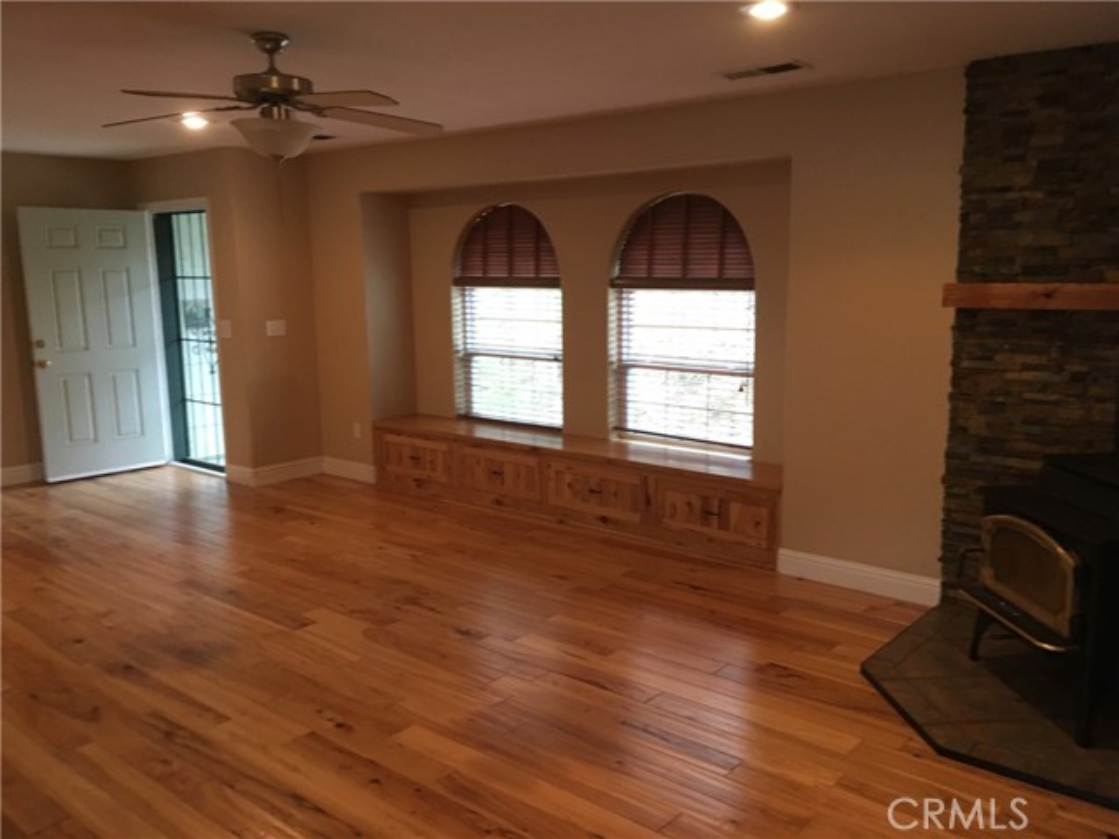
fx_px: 937
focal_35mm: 29
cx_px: 560
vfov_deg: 48.2
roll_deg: +0.3
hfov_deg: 61.7
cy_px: 420
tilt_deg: -5.9
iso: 125
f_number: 2.2
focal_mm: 4.15
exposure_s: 1/30
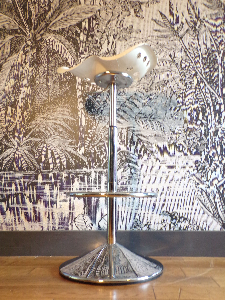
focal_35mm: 32
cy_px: 150
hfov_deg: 44.2
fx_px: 277
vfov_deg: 56.8
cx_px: 112
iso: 282
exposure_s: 1/17
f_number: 3.2
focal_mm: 5.8
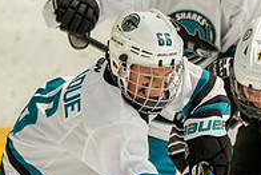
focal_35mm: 1327
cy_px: 205
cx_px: 166
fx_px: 9628
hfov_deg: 1.6
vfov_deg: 1.0
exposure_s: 1/5000
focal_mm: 300
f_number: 3.2
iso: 1600
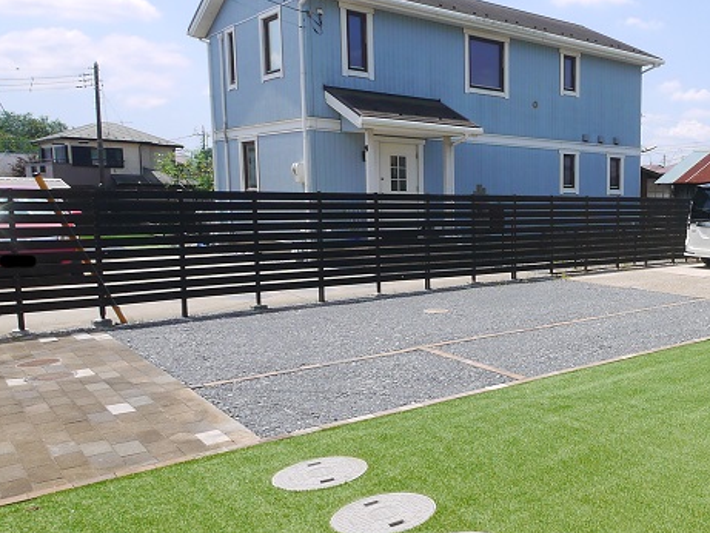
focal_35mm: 34
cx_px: 673
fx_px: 698
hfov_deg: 47.0
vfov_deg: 41.8
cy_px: 288
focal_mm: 7
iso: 160
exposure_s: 1/320
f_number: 8
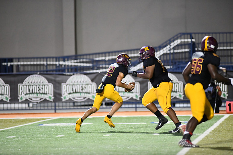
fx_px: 1942
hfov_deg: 6.9
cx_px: 116
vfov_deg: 4.6
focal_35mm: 300
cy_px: 78
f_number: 2.8
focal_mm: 300
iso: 6400
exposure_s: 1/1000
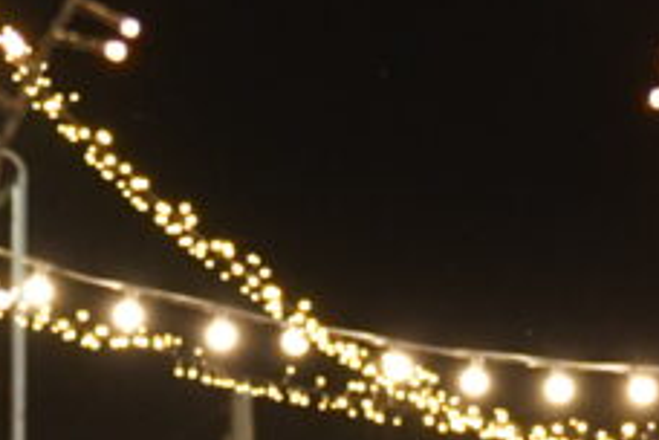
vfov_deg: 7.1
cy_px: 812
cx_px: 301
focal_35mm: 189
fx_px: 3459
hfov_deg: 10.9
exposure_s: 1/100
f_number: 2.8
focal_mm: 28
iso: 2000
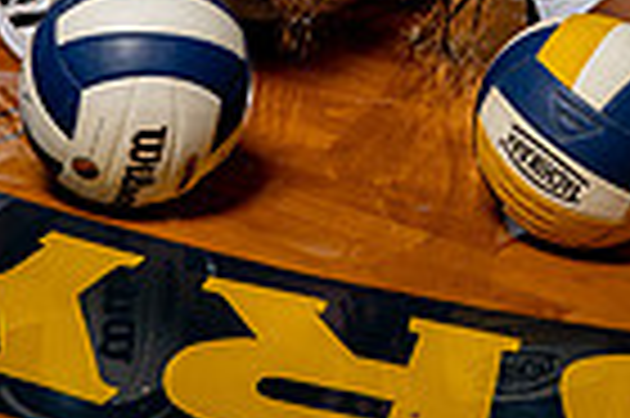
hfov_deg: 20.3
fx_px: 1748
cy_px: -535
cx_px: 454
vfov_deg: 11.6
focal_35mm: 100
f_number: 8
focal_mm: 31
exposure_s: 1/250
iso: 400
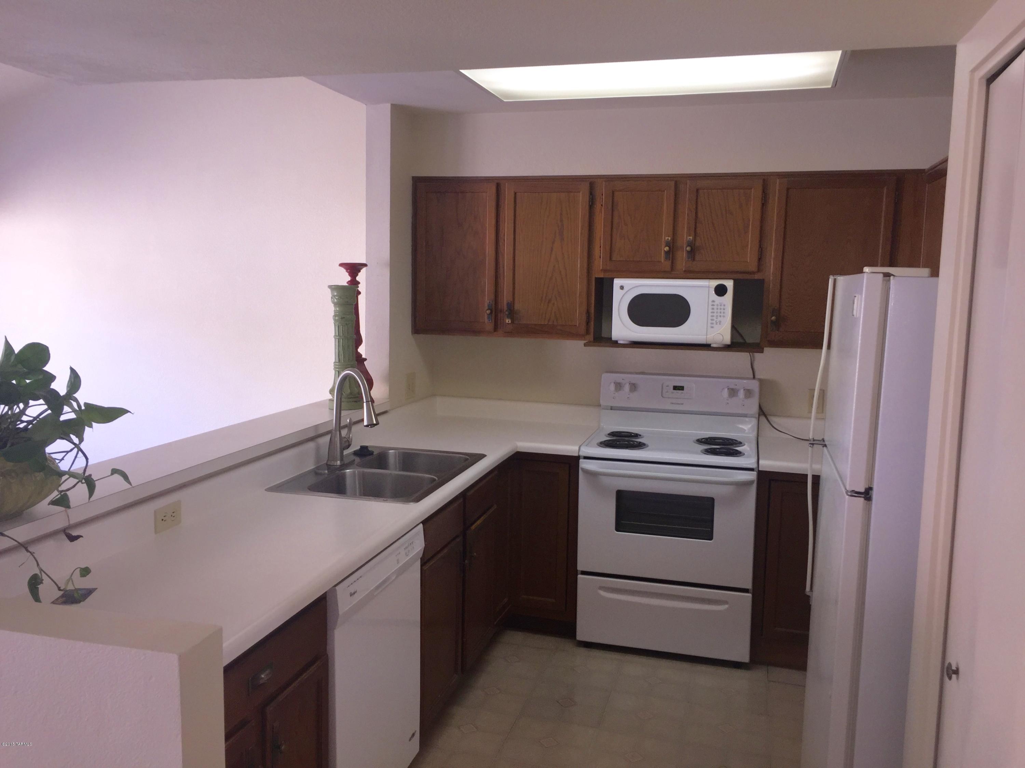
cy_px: 384
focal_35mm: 29
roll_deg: -1.2
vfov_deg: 48.2
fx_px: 859
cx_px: 512
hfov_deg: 61.7
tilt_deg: -7.2
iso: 32
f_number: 2.2
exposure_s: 1/94
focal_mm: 4.15
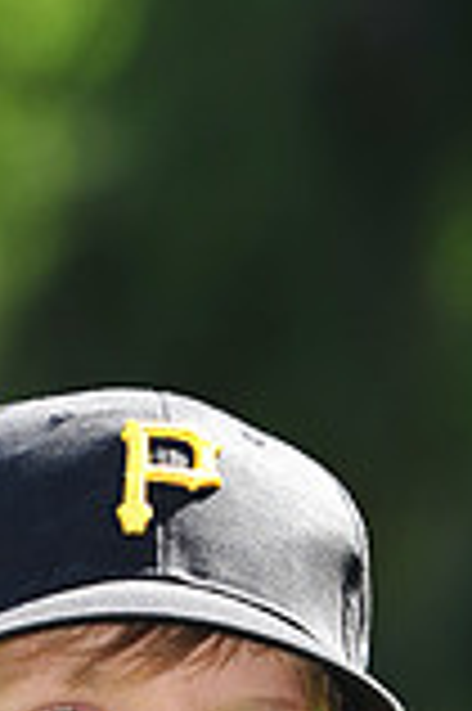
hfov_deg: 2.6
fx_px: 10505
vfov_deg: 3.9
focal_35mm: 533
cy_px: 932
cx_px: 90
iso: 200
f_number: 4.5
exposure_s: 1/640
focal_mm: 145
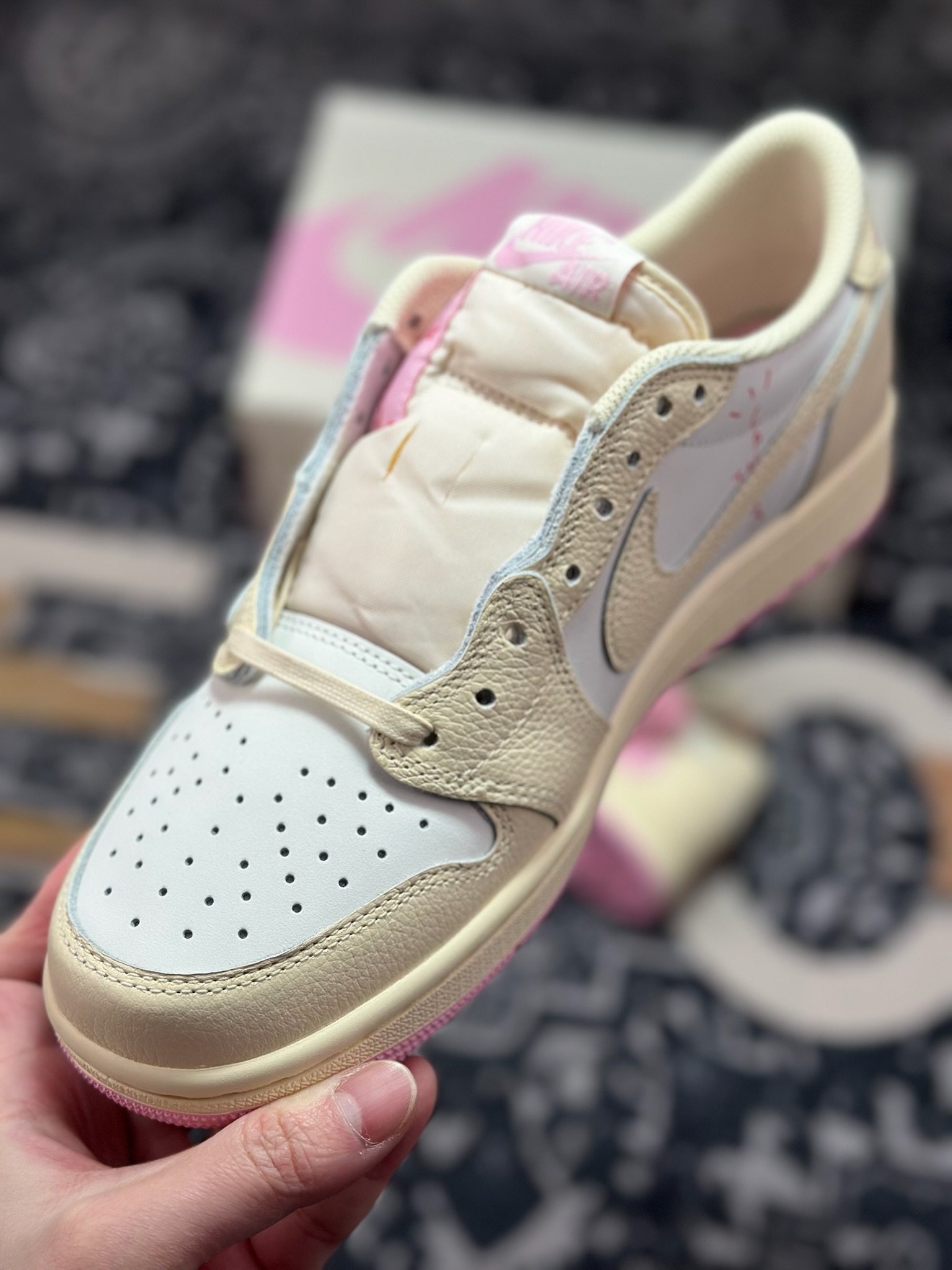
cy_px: 635
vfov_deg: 39.7
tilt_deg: -56.9
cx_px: 476
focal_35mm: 48
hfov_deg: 30.3
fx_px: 1760
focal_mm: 6.86
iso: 80
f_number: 1.78
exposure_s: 1/1565
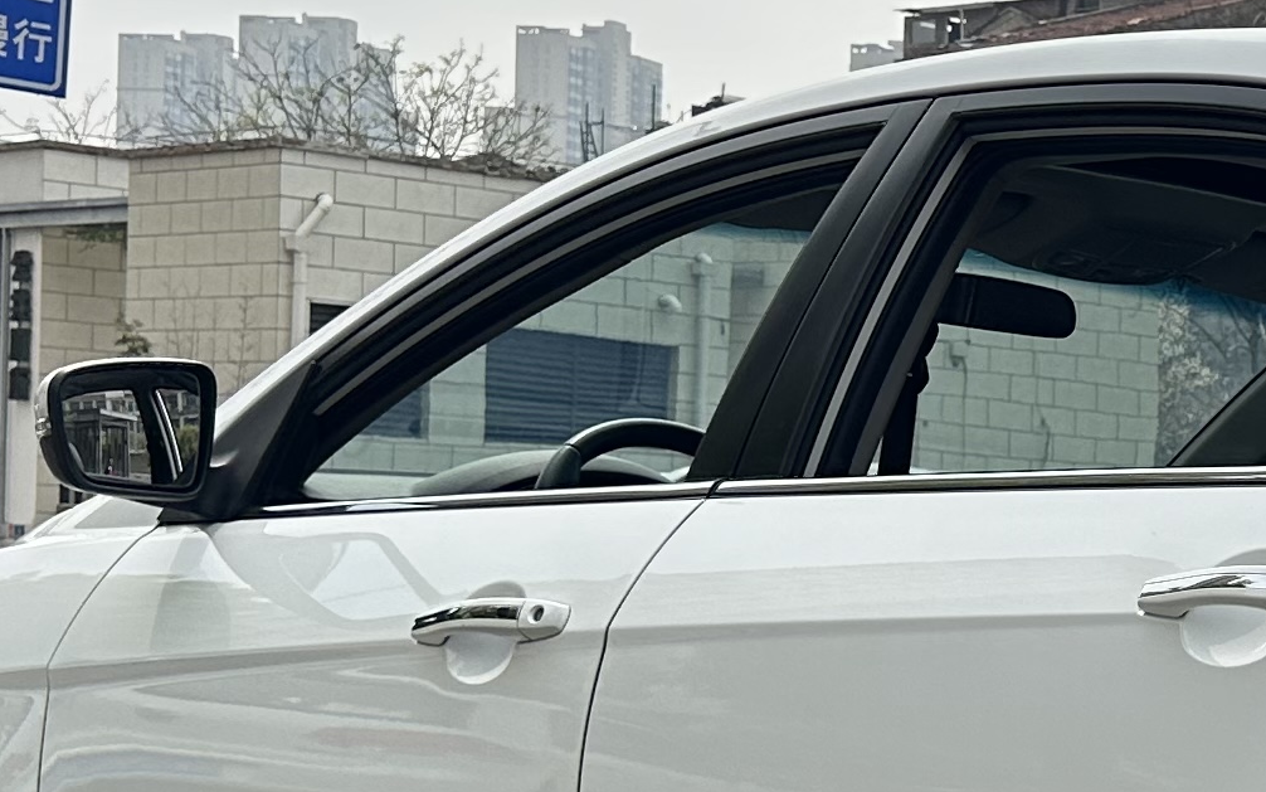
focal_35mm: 102
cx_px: 1688
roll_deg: -3.1
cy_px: 796
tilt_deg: -2.6
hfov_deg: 18.8
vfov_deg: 12.7
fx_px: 3520
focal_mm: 6.86
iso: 80
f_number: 1.78
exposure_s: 1/2882
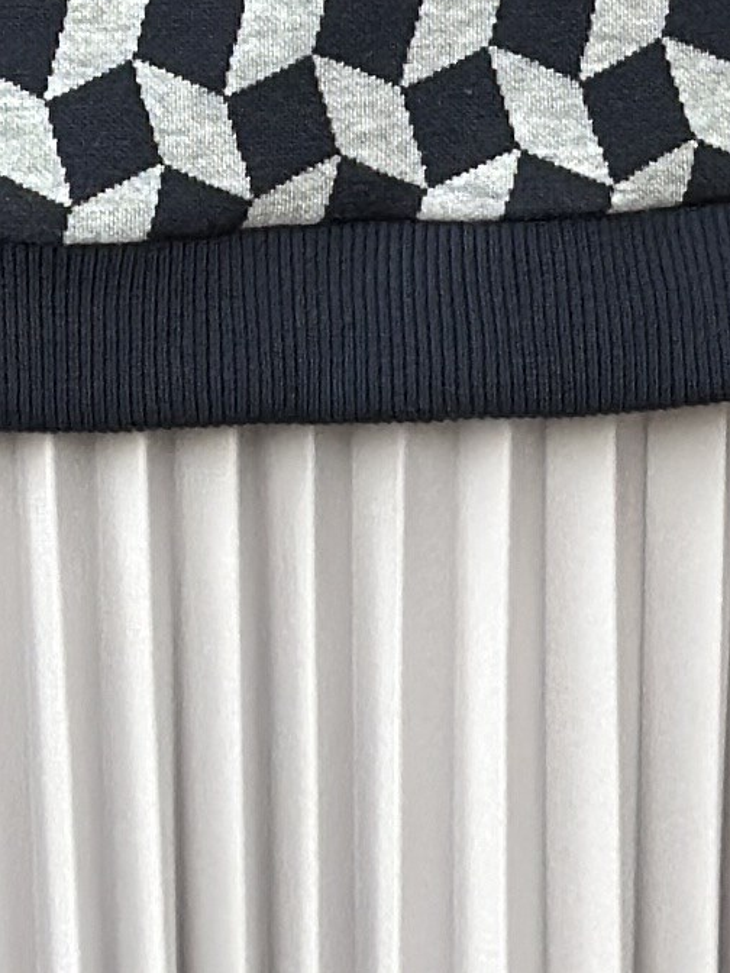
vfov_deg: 6.4
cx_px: 103
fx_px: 8098
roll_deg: -1.3
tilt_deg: -1.3
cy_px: -1629
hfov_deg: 5.2
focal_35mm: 288
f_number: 1.78
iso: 100
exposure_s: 1/143
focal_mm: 6.86
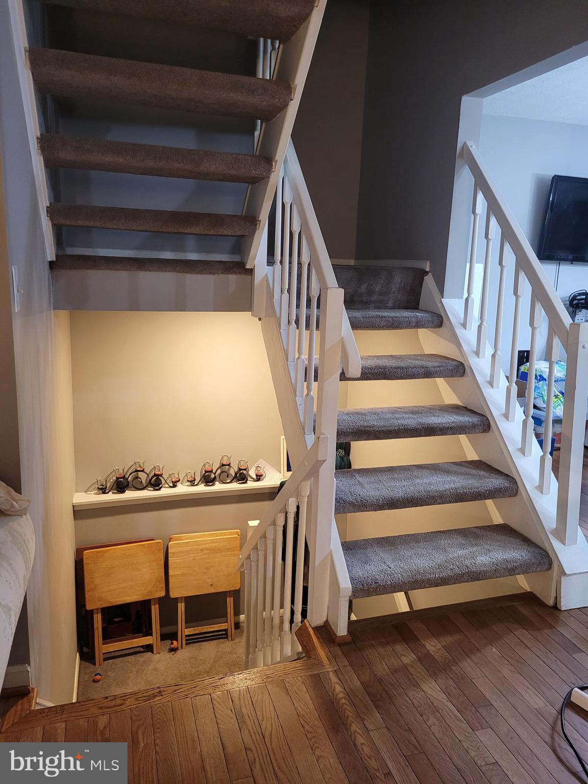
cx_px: 294
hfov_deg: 53.1
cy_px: 392
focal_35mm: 26
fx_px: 589
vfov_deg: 67.3
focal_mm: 5.4
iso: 400
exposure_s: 1/40
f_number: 1.8
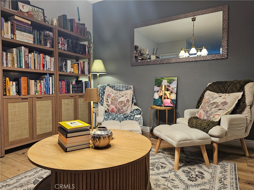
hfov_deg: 73.9
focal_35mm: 23
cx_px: 127
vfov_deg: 58.9
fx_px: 169
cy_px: 95
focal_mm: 6.3
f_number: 1.7
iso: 500
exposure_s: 1/120
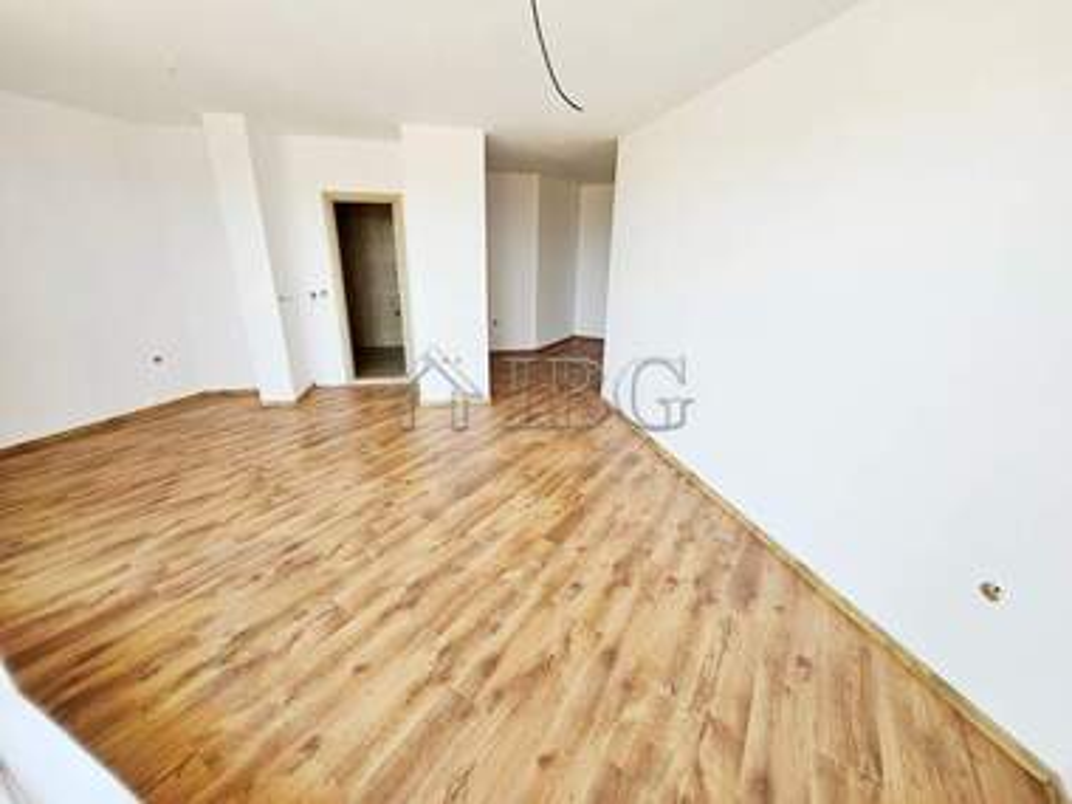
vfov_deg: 89.9
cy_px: 402
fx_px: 403
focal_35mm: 13
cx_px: 536
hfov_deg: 106.2
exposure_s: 1/100
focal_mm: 1.7
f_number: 2.2
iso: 40
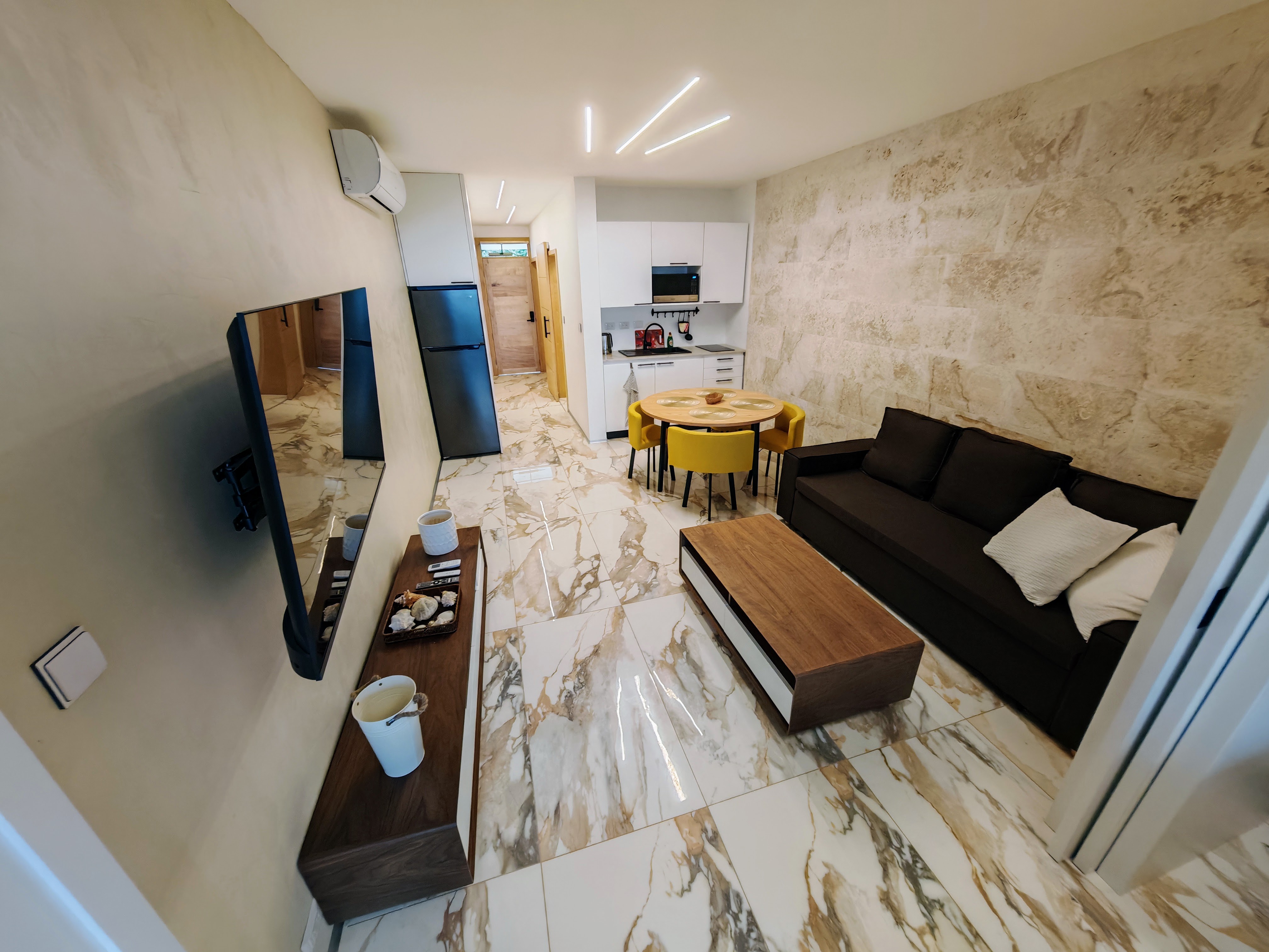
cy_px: 476
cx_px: 634
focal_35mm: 13
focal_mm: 1.82
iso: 320
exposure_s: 1/30
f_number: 2
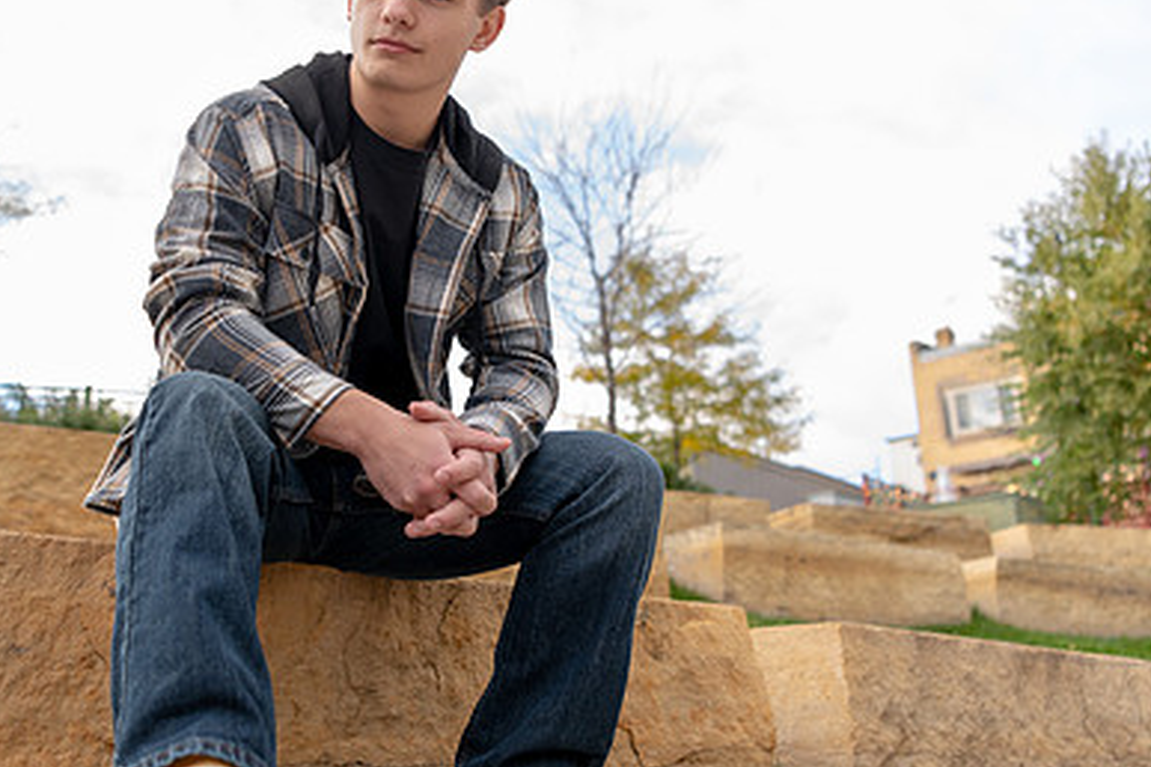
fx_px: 1247
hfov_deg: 48.8
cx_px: 396
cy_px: 391
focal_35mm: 39
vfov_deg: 34.2
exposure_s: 1/500
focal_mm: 26
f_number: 2.8
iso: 400
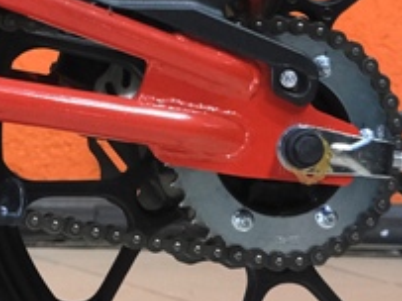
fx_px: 4318
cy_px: -373
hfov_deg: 5.2
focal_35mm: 372
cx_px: -517
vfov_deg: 3.9
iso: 1600
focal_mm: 32.5
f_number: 4
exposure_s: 1/100
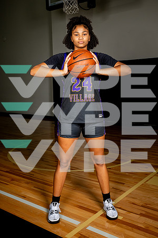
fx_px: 250
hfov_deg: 35.1
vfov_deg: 50.7
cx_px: 79
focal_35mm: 38
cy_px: 119
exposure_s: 1/500
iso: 250
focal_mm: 38
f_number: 8
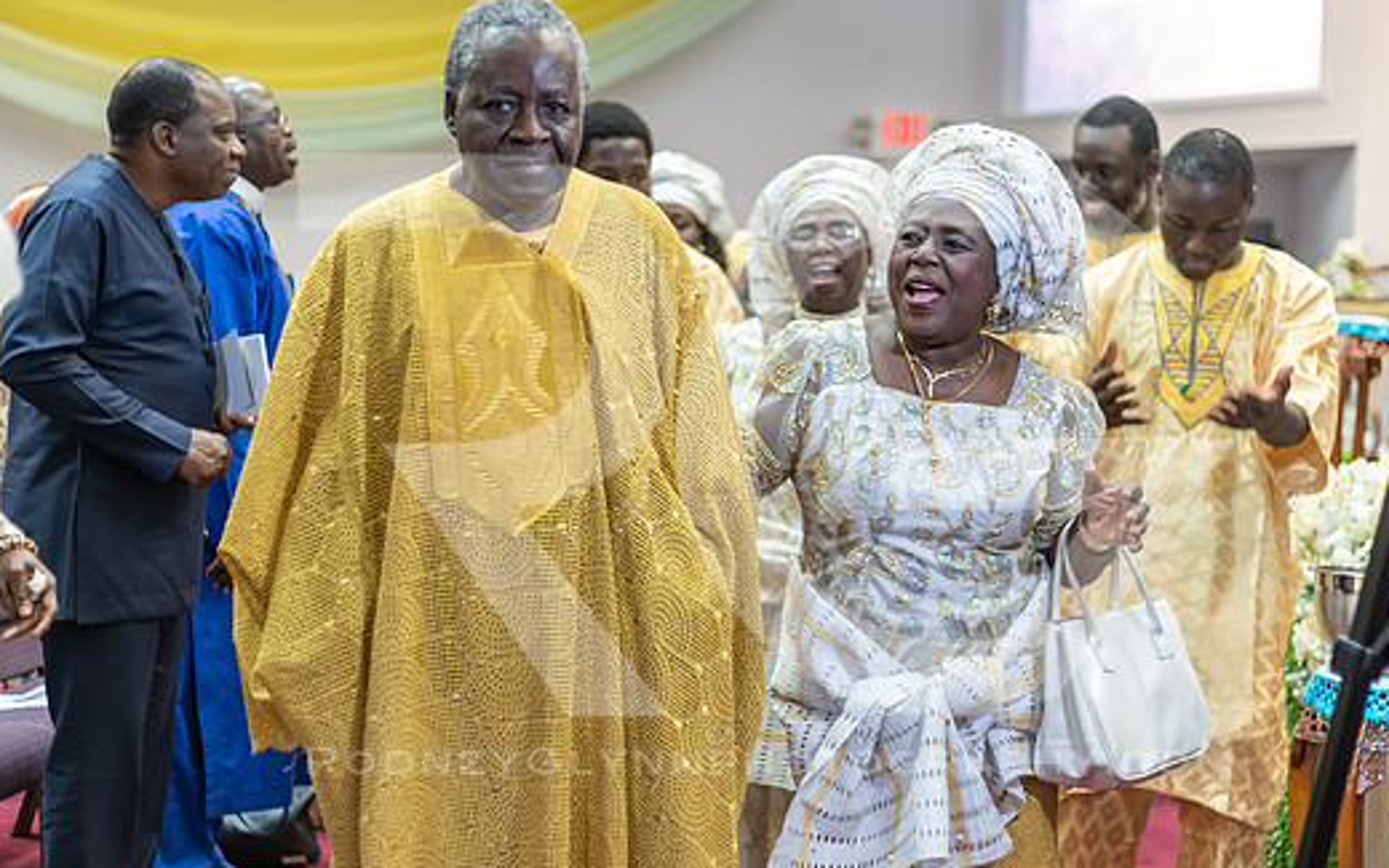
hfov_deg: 34.5
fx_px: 2233
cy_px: 453
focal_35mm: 59
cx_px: 767
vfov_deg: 22.0
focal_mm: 50
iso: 640
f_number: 1.8
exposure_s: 1/100
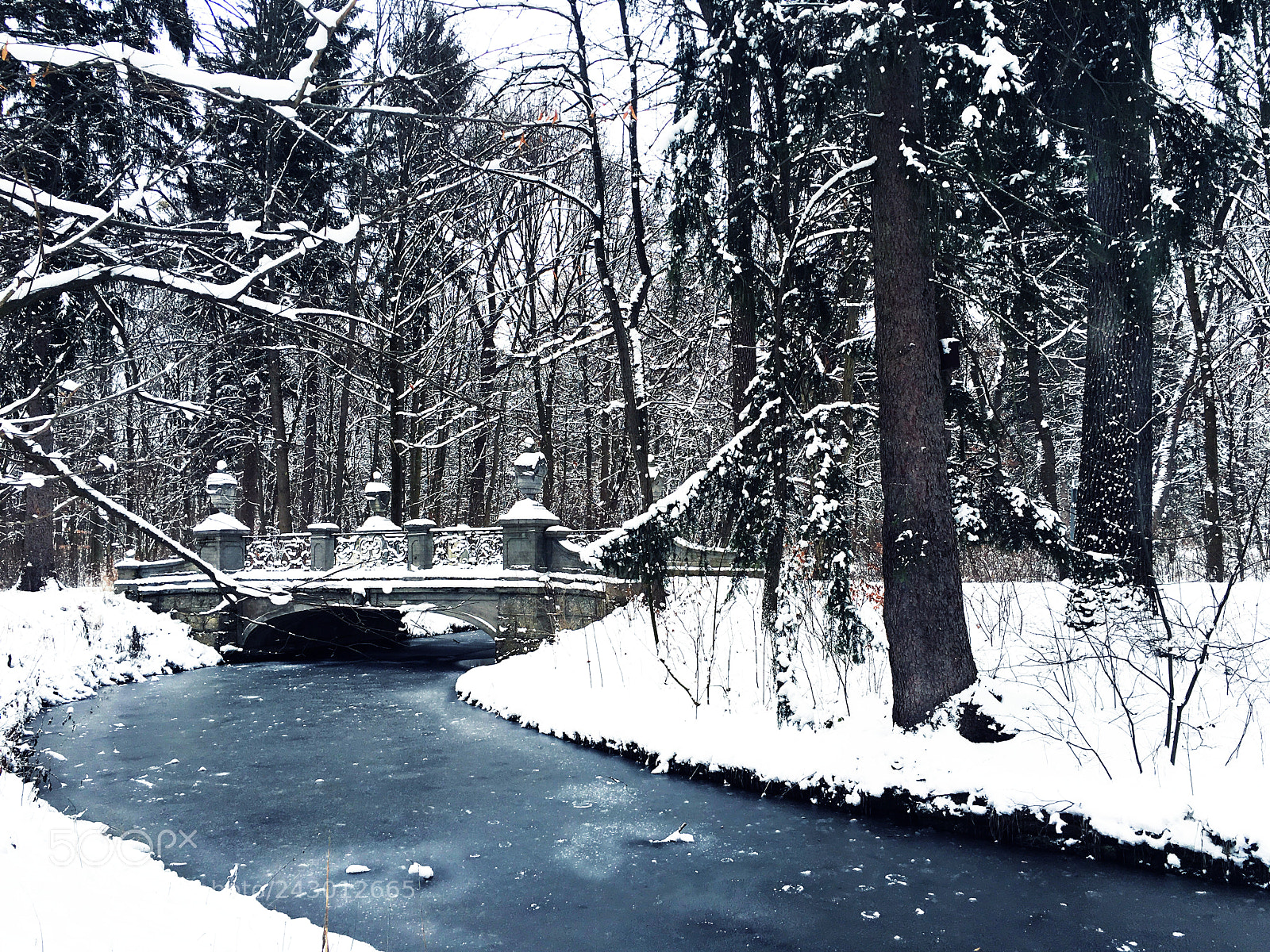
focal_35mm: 29
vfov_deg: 48.2
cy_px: 476
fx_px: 1064
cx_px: 635
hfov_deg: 61.7
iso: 25
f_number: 2.2
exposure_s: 1/513
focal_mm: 4.2
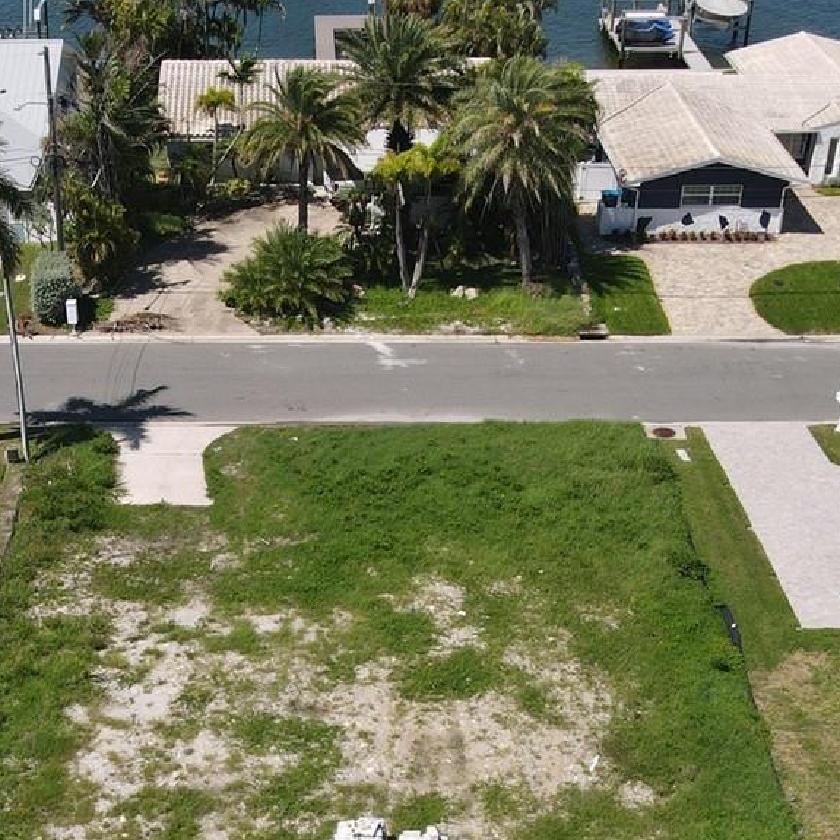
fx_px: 1620
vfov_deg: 28.2
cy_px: 717
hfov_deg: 28.9
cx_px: 276
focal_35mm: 59
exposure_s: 1/1000
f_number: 2.8
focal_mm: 4.5
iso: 110
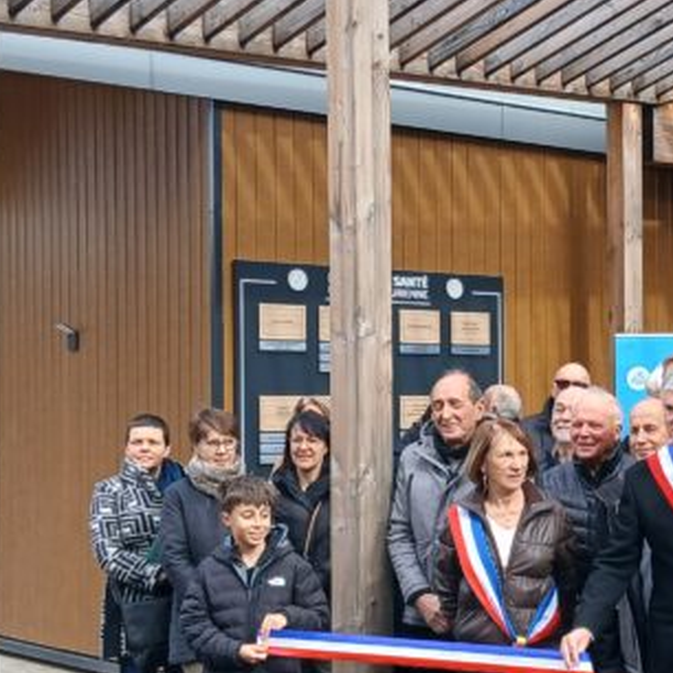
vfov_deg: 22.4
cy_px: 411
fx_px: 1694
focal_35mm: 77
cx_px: 638
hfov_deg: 21.8
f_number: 1.8
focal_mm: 3.98
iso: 25
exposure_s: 1/100
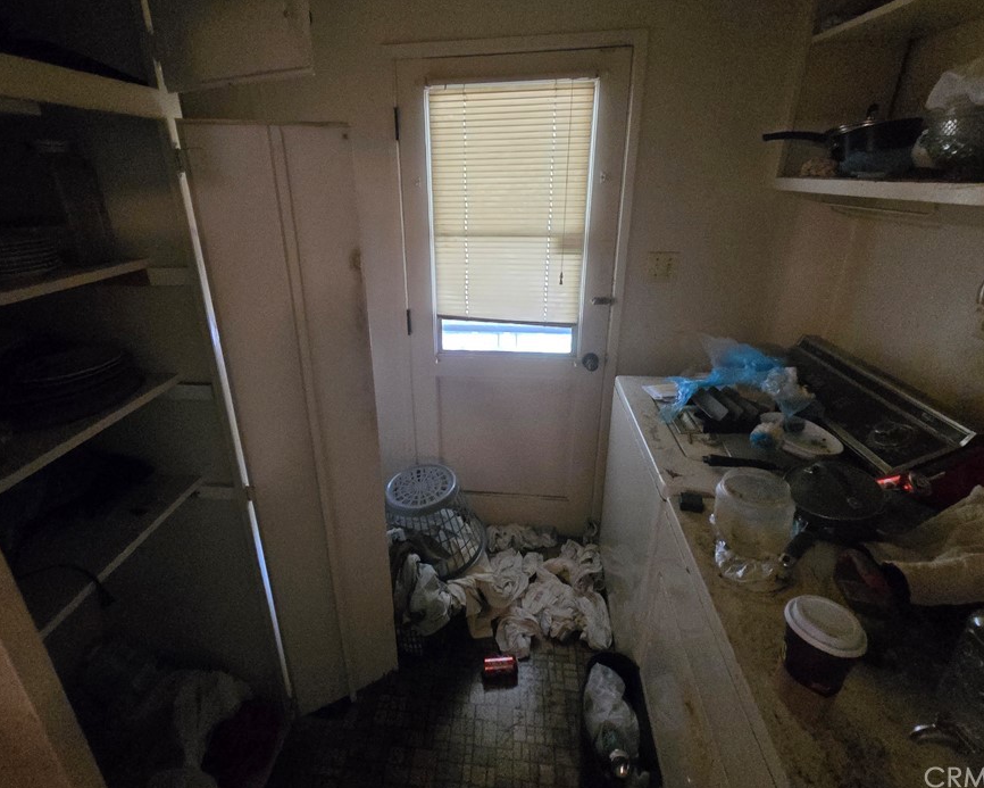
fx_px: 437
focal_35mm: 15
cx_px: 448
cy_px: 357
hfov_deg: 96.5
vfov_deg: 83.8
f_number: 2.2
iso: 1600
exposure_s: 1/40
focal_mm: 2.2
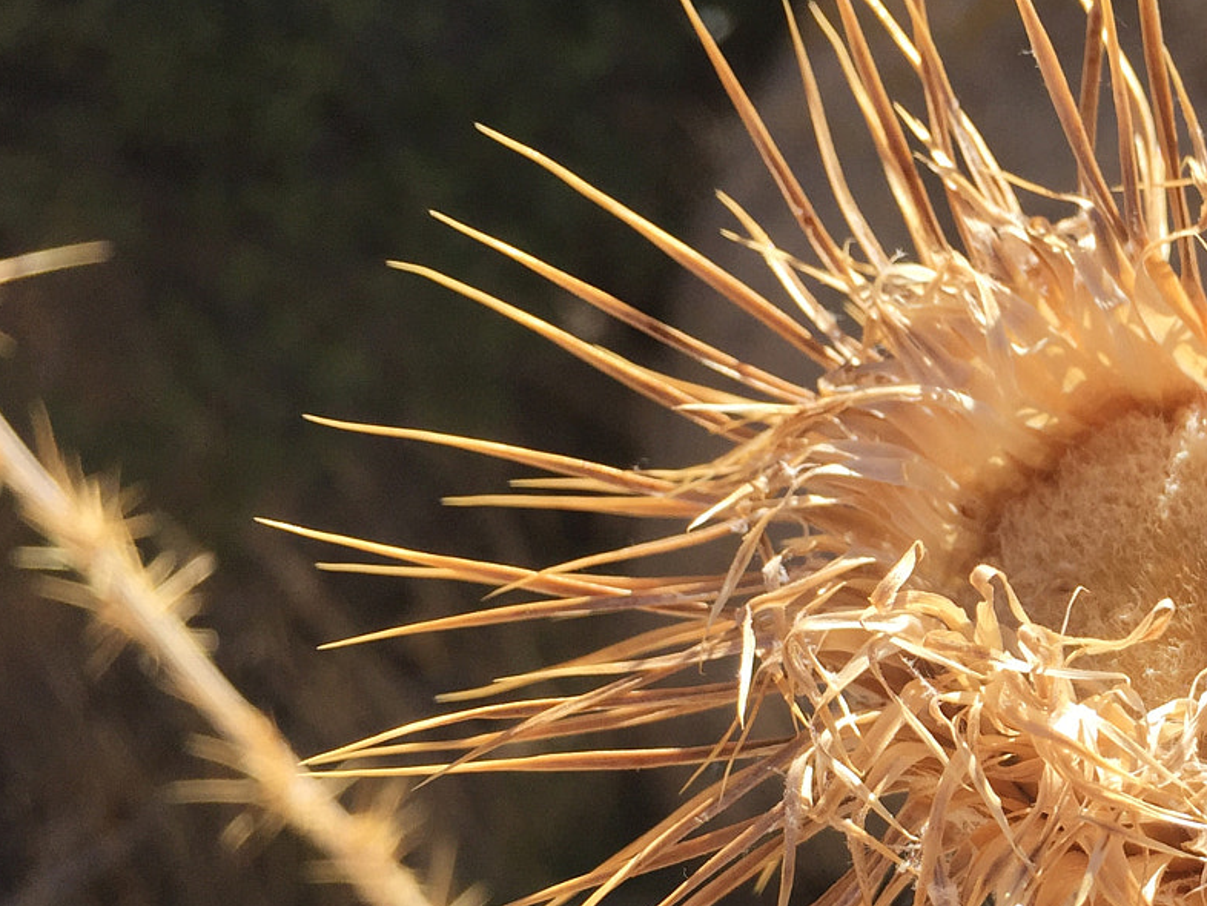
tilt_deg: -30.4
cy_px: 657
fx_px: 2058
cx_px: 1207
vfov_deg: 24.6
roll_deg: +1.8
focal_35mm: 59
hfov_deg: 30.4
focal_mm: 4.15
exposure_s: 1/1276
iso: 32
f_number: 2.2
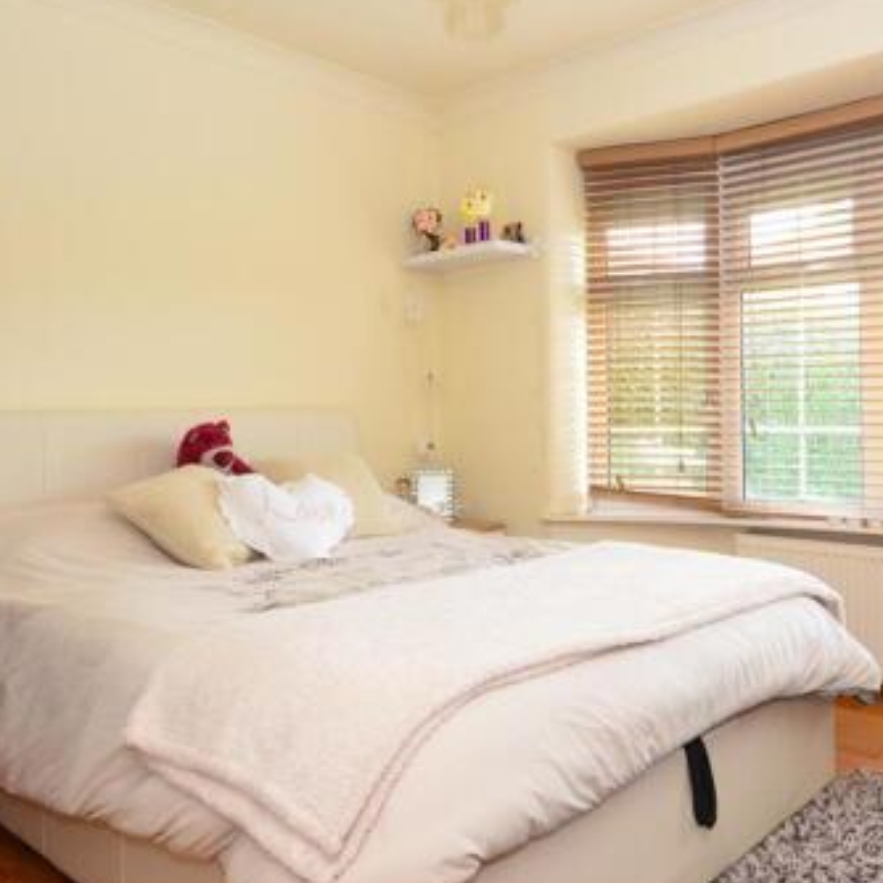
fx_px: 866
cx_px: 550
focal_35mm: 30
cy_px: 393
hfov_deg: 53.5
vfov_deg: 53.9
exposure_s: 1/10
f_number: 10
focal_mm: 12
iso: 640
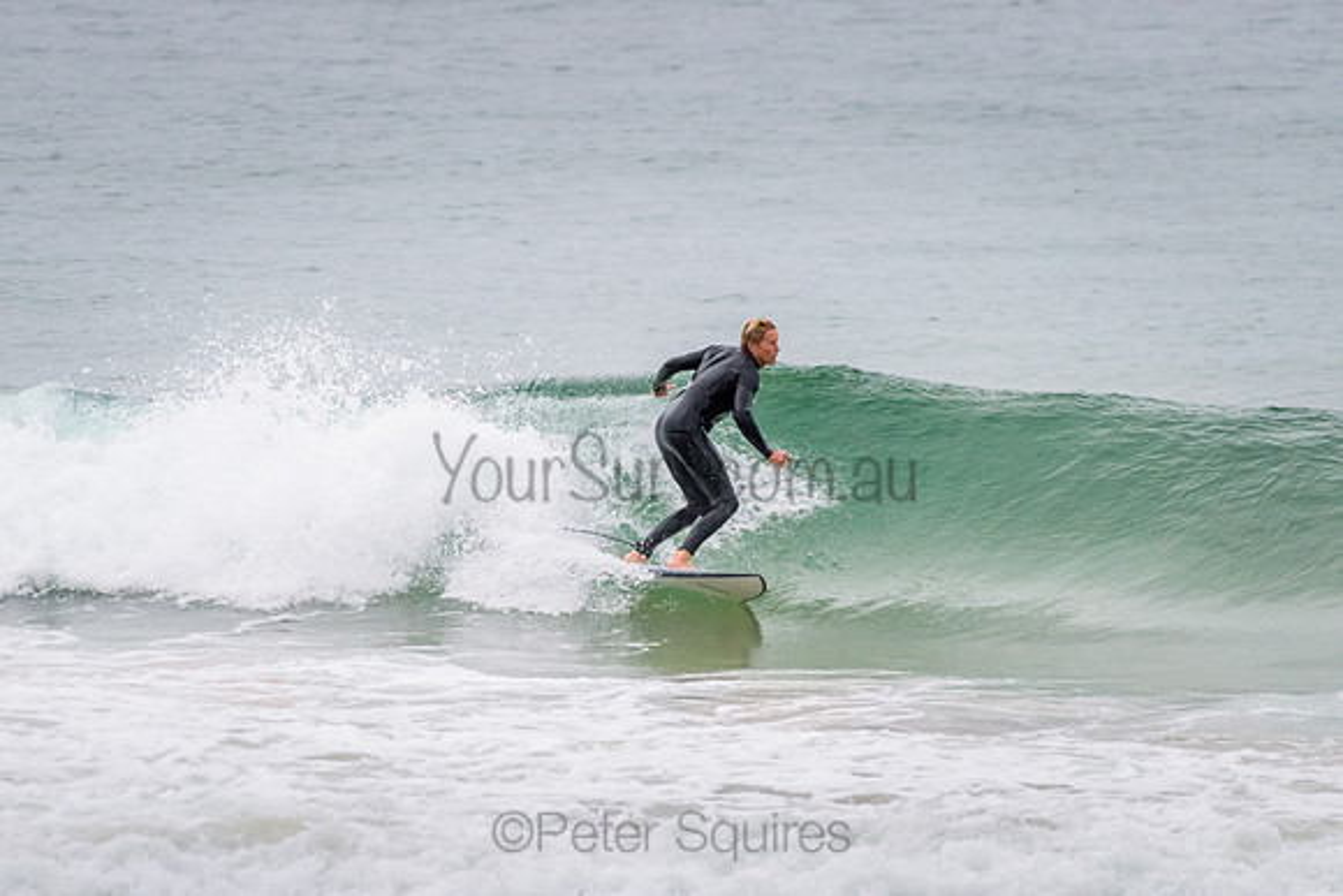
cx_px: 745
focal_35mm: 613
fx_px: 22885
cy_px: 430
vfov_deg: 2.2
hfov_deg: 3.4
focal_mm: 500
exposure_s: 1/1000
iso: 1250
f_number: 5.6
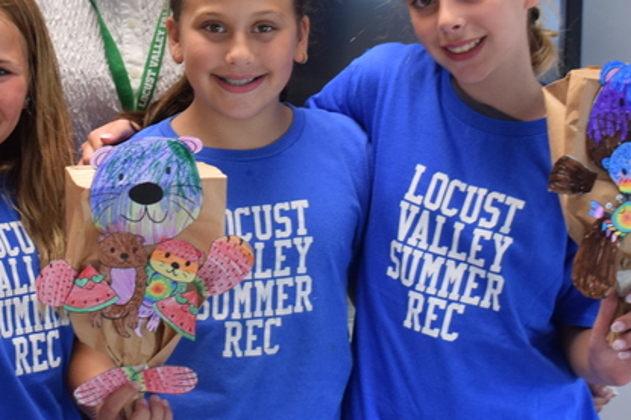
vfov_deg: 14.1
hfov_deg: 21.1
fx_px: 1682
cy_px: 61
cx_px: 152
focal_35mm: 96
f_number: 4
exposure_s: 1/60
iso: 450
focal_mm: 26
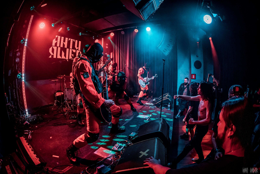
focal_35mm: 15
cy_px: 87
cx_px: 130
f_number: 3.5
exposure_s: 1/320
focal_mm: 15
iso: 3200
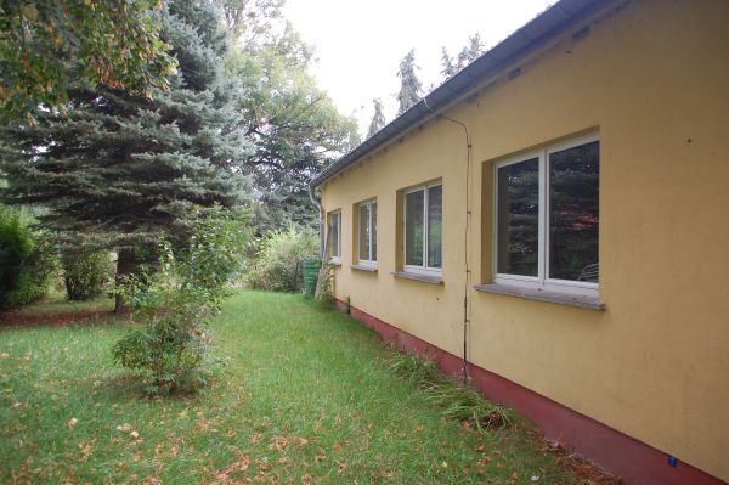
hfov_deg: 67.4
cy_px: 242
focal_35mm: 27
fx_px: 546
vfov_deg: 47.9
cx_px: 364
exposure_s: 1/80
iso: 400
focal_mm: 18
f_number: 4.5
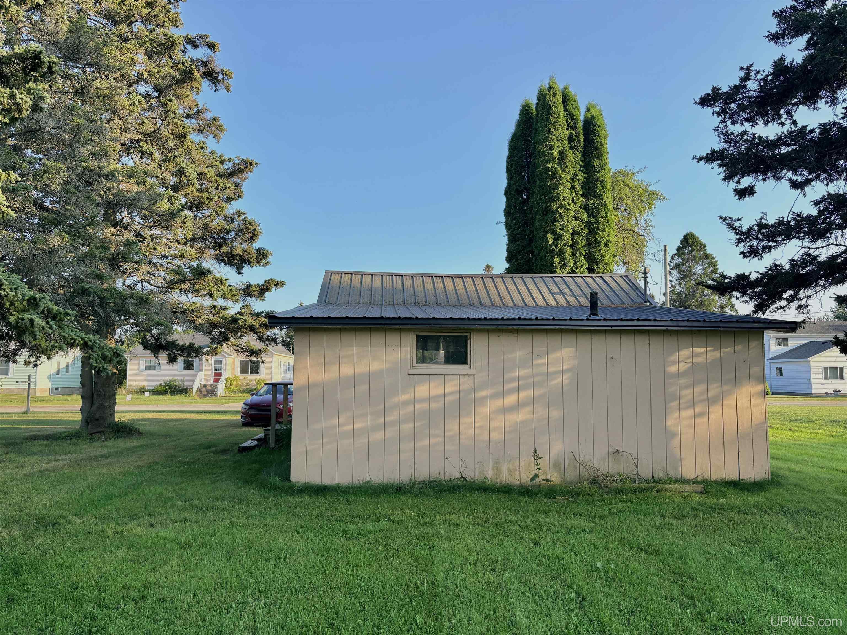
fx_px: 636
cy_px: 318
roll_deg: +0.5
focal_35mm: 26
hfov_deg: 67.3
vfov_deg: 53.1
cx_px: 424
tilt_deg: +6.2
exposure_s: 1/1135
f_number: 1.6
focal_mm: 5.96
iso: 50
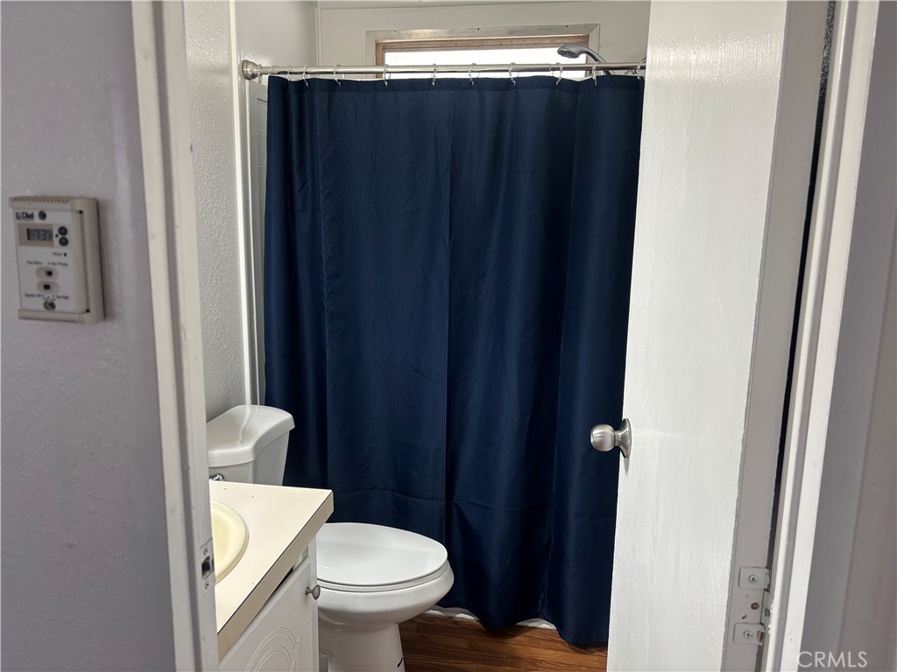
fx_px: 674
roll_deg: -1.2
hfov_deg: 67.3
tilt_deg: -11.7
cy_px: 336
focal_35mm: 26
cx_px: 448
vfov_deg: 53.1
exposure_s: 1/60
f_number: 1.6
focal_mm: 5.96
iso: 125
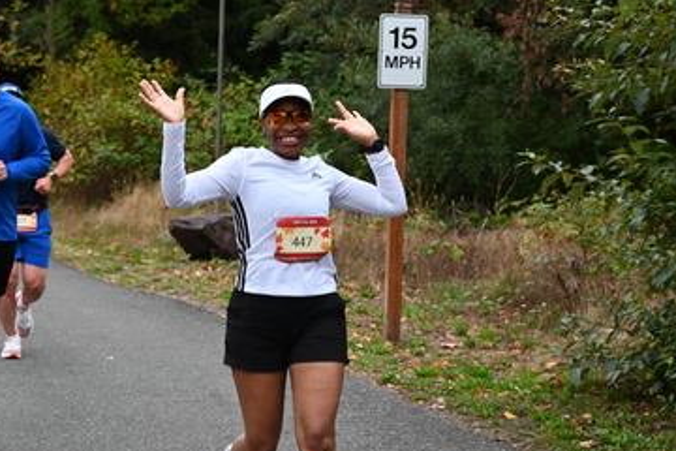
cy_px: 193
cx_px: 327
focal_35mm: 107
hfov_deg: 19.1
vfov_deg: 12.8
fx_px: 2009
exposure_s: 1/125
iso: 500
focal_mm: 70
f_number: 6
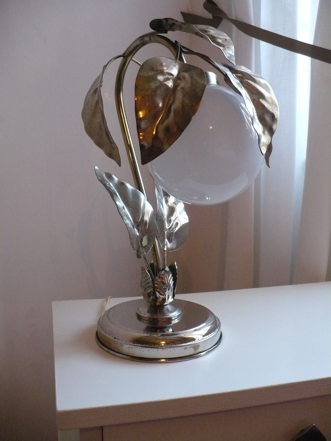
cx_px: 166
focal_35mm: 37
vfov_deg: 50.1
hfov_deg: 38.7
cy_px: 220
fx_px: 472
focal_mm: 6.1
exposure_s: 1/60
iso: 400
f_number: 2.8
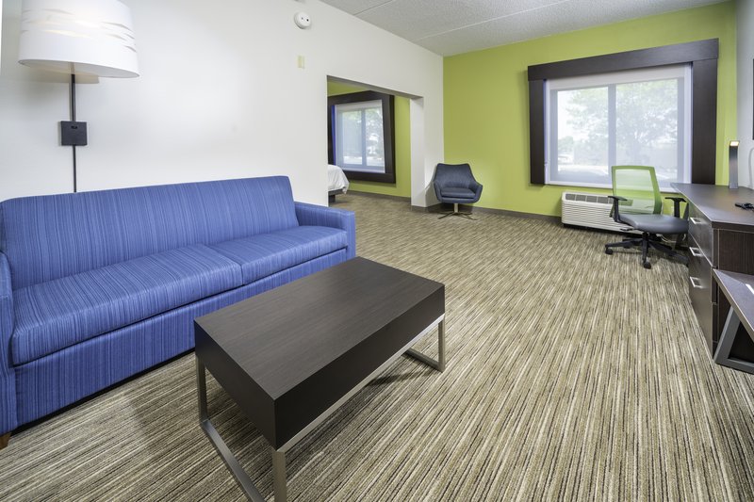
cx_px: 377
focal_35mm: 12
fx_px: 251
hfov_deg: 112.6
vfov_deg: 90.0
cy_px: 251
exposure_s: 1/60
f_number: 9
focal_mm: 12
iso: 100
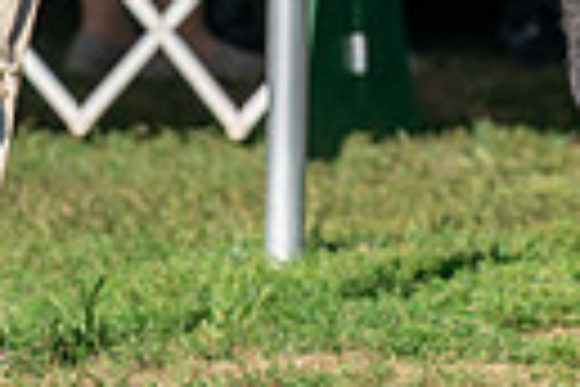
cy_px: -382
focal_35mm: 658
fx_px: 10600
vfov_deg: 2.1
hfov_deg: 3.1
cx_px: 785
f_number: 4.5
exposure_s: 1/1250
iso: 125
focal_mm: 126
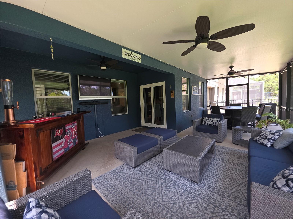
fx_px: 110
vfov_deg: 89.9
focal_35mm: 13
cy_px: 110
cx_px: 146
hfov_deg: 106.2
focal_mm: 2.2
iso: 32
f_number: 1.9
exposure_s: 1/60
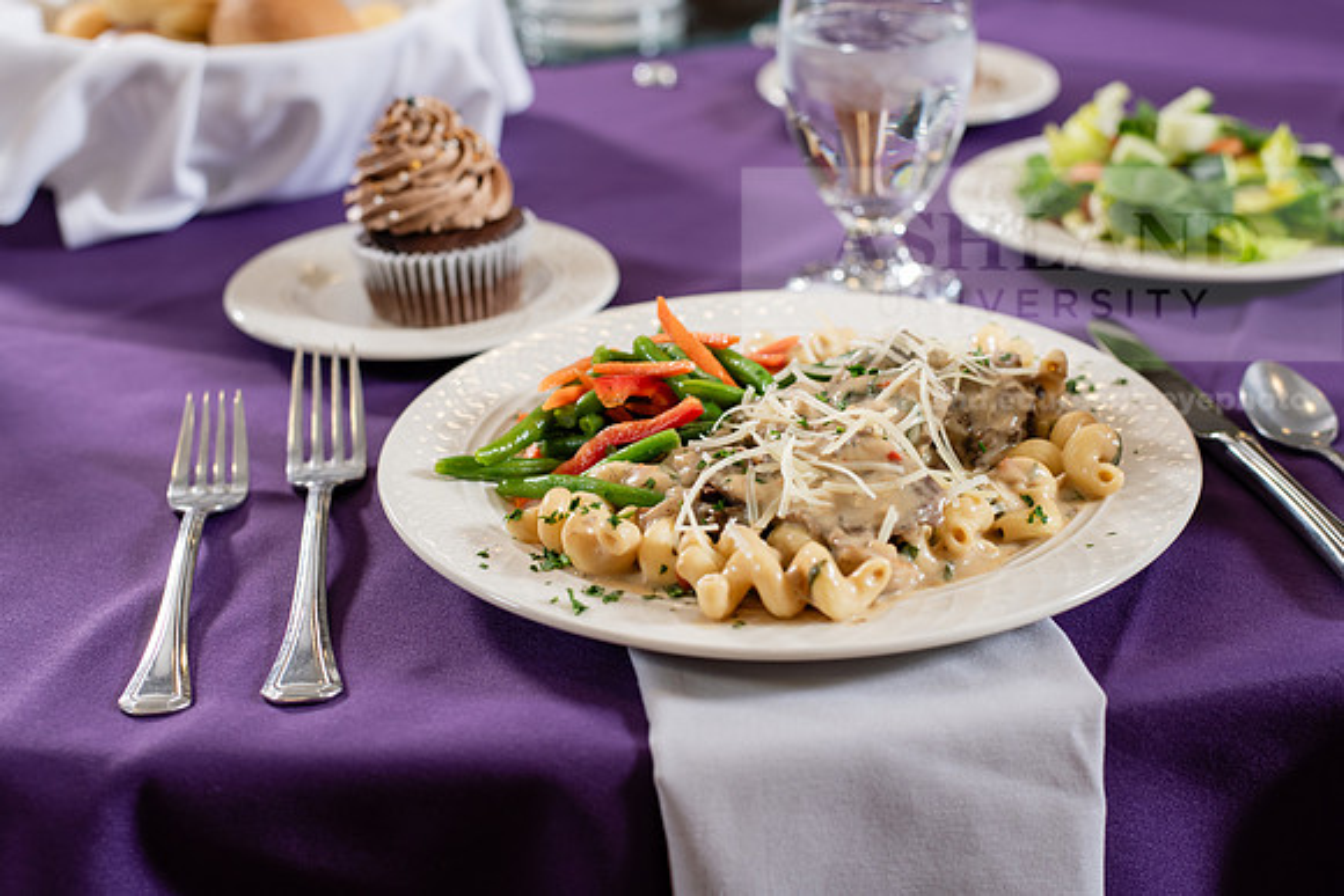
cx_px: 672
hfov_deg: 39.6
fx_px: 1867
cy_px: 448
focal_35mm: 50
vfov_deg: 27.0
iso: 320
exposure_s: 1/200
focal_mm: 50
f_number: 4
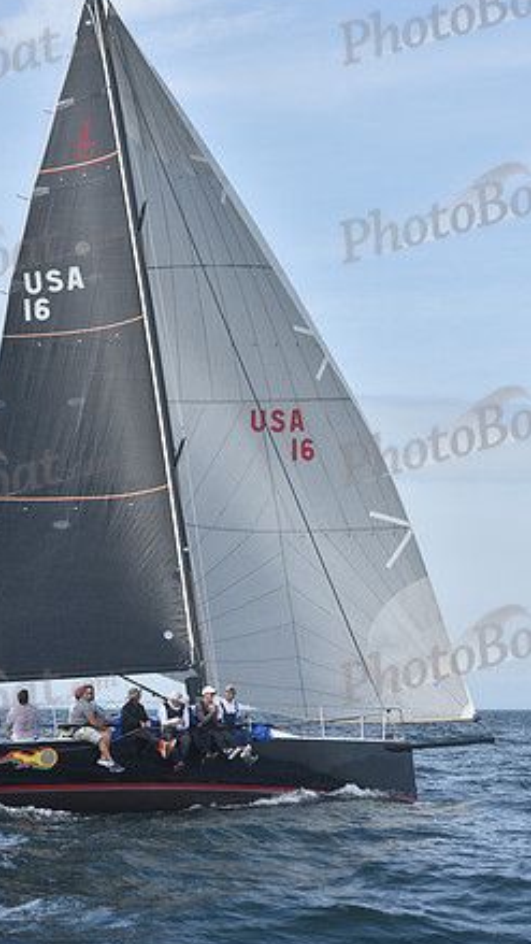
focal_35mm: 97
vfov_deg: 21.9
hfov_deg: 12.5
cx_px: 229
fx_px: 2428
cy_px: 351
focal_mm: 70
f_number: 5.6
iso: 200
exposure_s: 1/1250
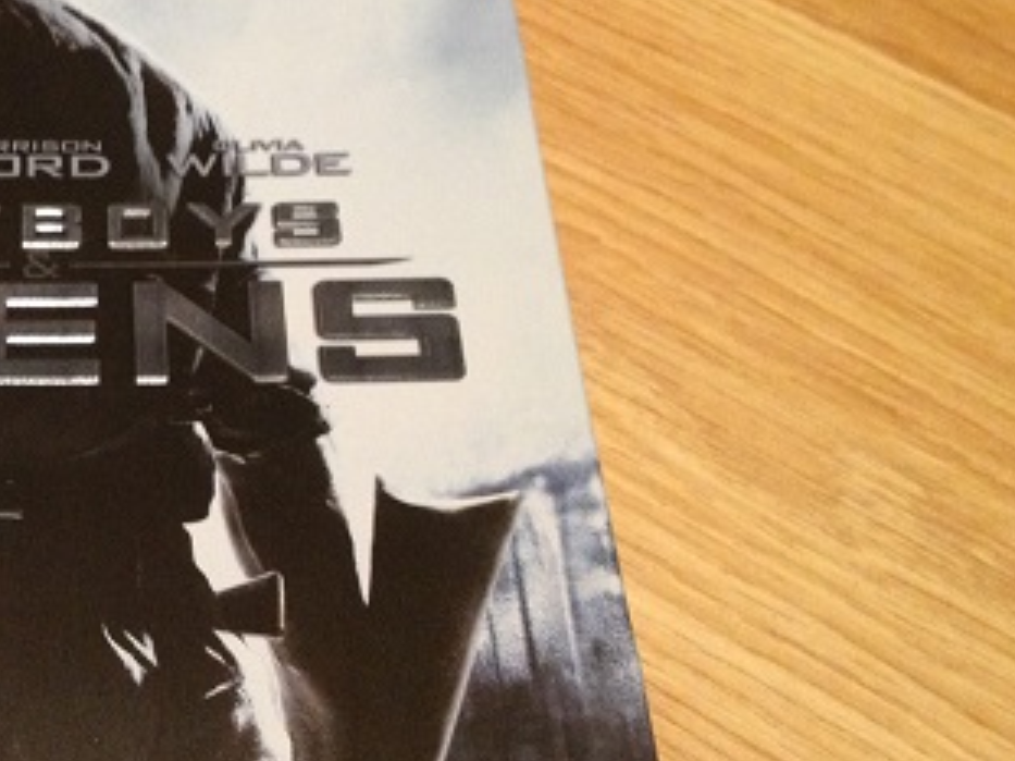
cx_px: 49
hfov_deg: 25.9
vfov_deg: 20.4
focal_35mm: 72
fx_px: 2110
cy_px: 461
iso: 250
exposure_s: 1/20
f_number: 2.4
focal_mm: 4.28
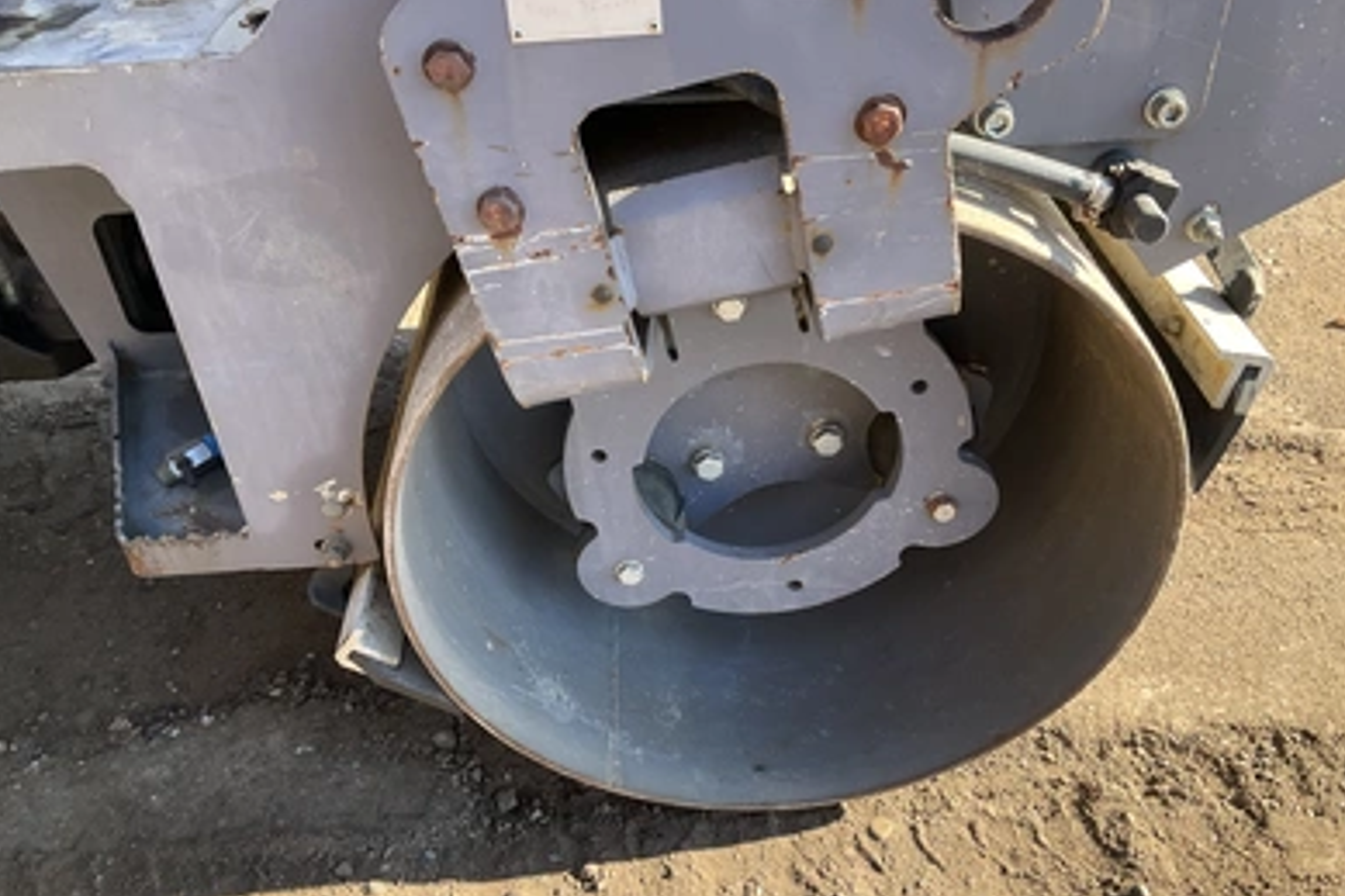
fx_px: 1158
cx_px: 681
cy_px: 457
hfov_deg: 60.3
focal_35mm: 31
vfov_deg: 42.3
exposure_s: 1/156
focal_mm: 3
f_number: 1.8
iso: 25
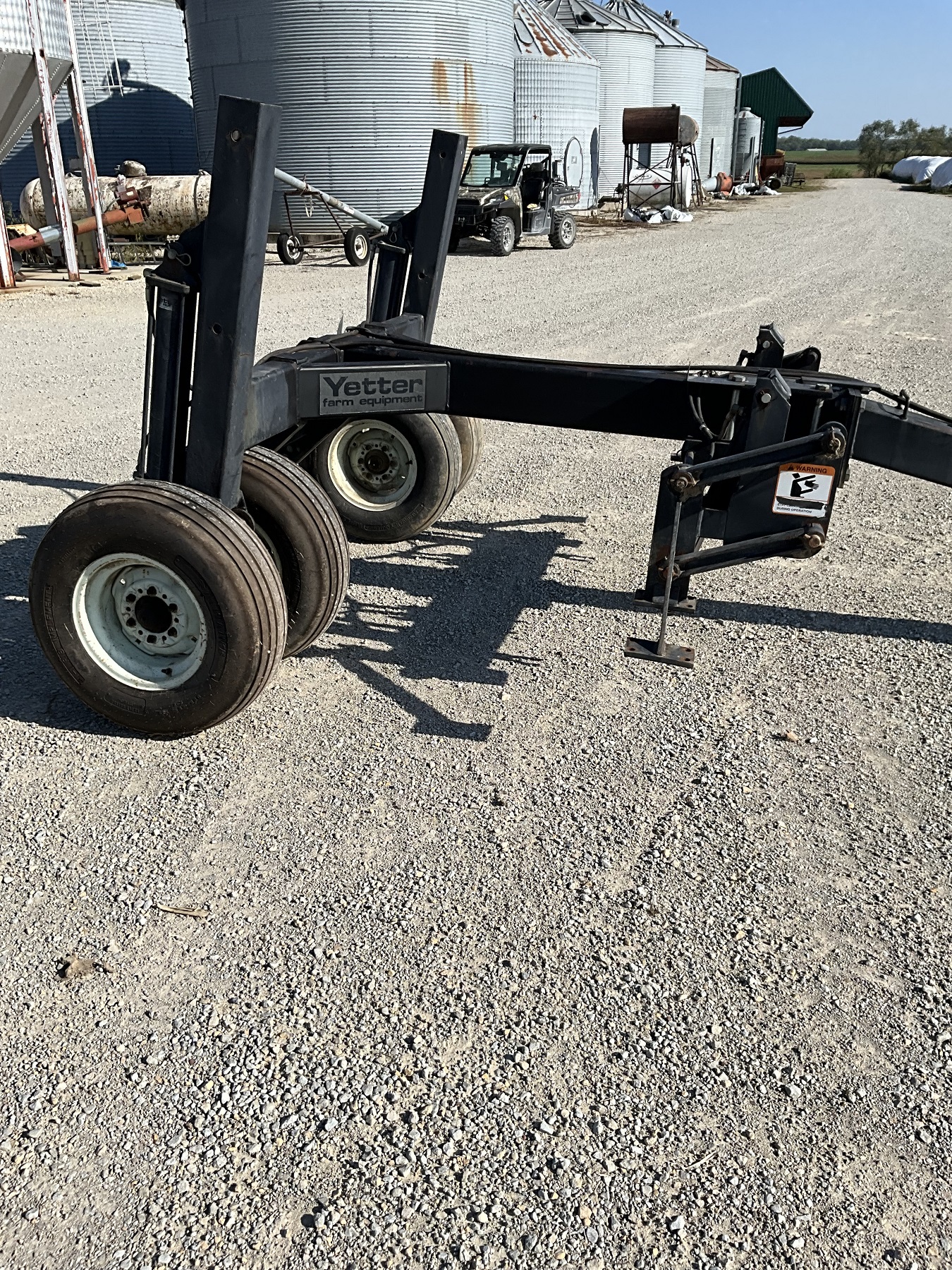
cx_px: 476
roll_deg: -1.3
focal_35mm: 29
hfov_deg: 48.2
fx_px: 1063
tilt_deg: -24.2
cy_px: 635
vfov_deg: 61.7
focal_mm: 3
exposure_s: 1/2227
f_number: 1.8
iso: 25
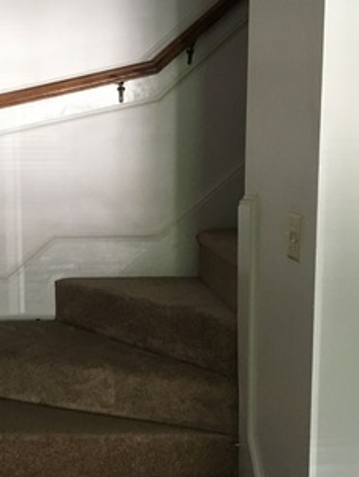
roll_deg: +0.7
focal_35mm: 64
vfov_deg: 30.1
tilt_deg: -7.6
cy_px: 310
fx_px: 884
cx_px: 74
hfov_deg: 22.7
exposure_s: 1/30
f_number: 2.2
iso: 200
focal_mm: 4.15
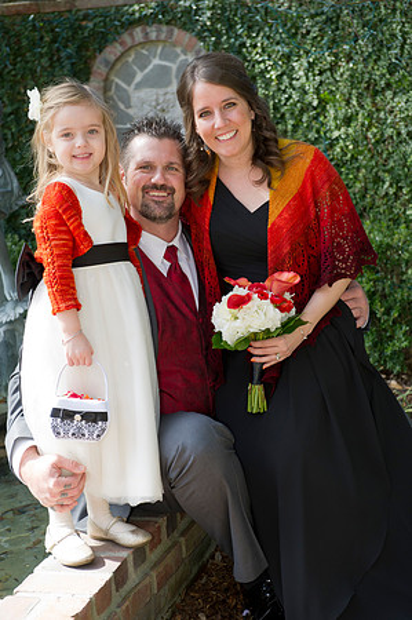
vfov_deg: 28.9
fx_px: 1204
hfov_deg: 19.4
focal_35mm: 70
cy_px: 310
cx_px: 206
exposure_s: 1/125
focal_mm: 70
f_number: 5.6
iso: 200
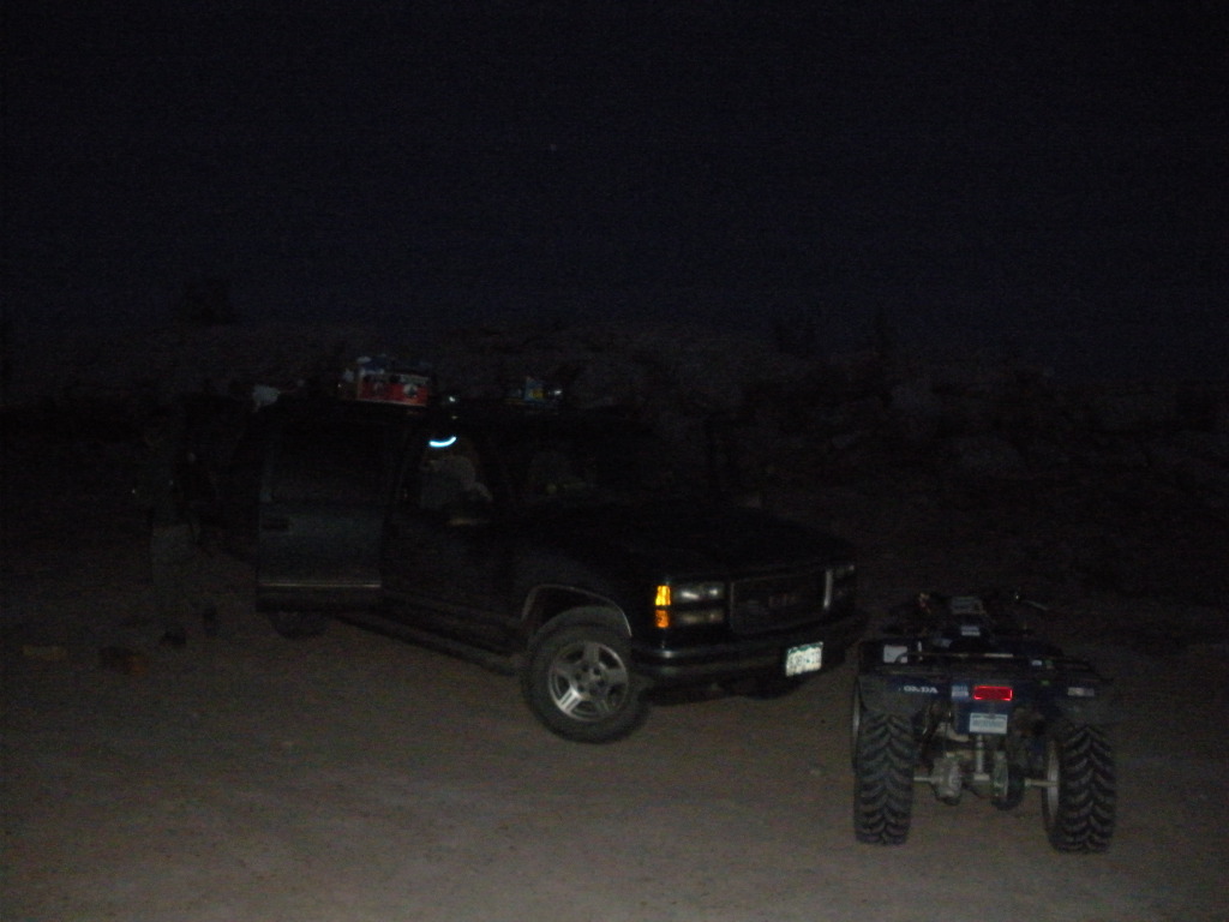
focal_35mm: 36
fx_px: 1278
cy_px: 461
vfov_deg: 39.7
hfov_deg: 51.4
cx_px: 614
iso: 800
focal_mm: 6.3
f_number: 3.5
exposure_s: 1/60
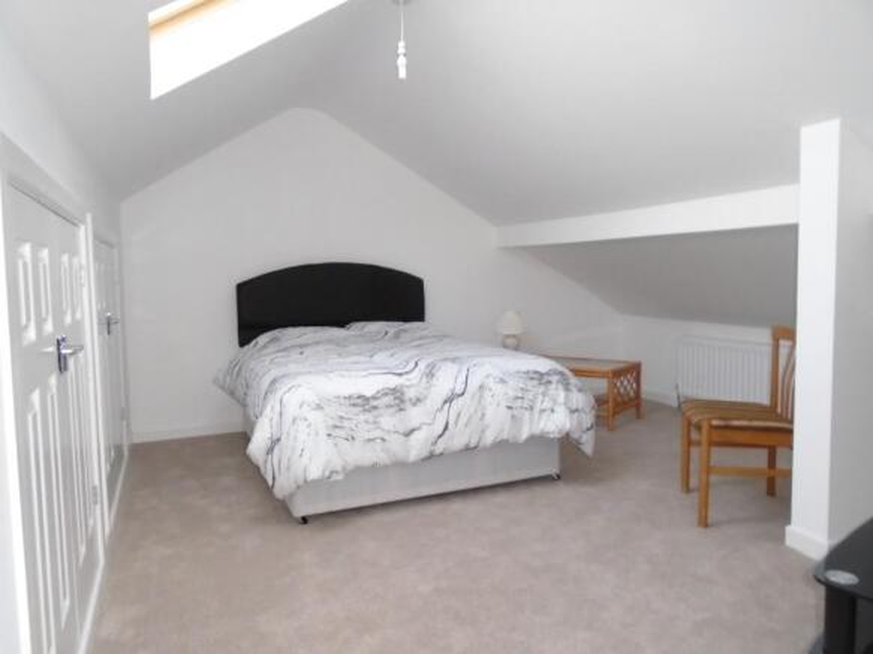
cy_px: 327
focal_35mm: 26
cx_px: 436
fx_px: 656
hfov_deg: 67.3
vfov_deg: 53.0
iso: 400
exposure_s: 1/30
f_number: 3.2
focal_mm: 4.6
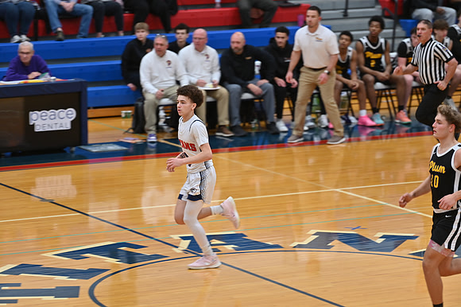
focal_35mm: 200
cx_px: 230
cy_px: 154
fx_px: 2560
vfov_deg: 6.9
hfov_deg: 10.3
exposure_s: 1/200
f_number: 4
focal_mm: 200
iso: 800
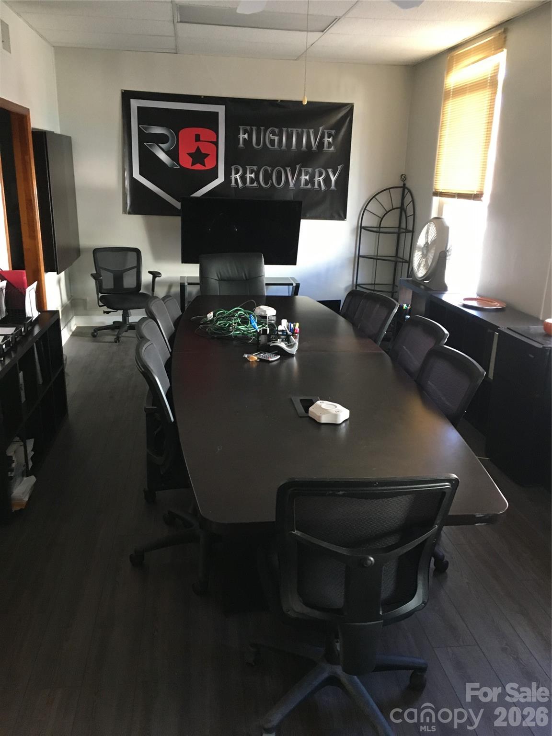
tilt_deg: -17.1
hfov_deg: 48.2
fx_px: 617
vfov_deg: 61.7
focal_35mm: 29
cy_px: 368
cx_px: 276
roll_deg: -1.6
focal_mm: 4.15
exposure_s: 1/24
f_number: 2.2
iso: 200
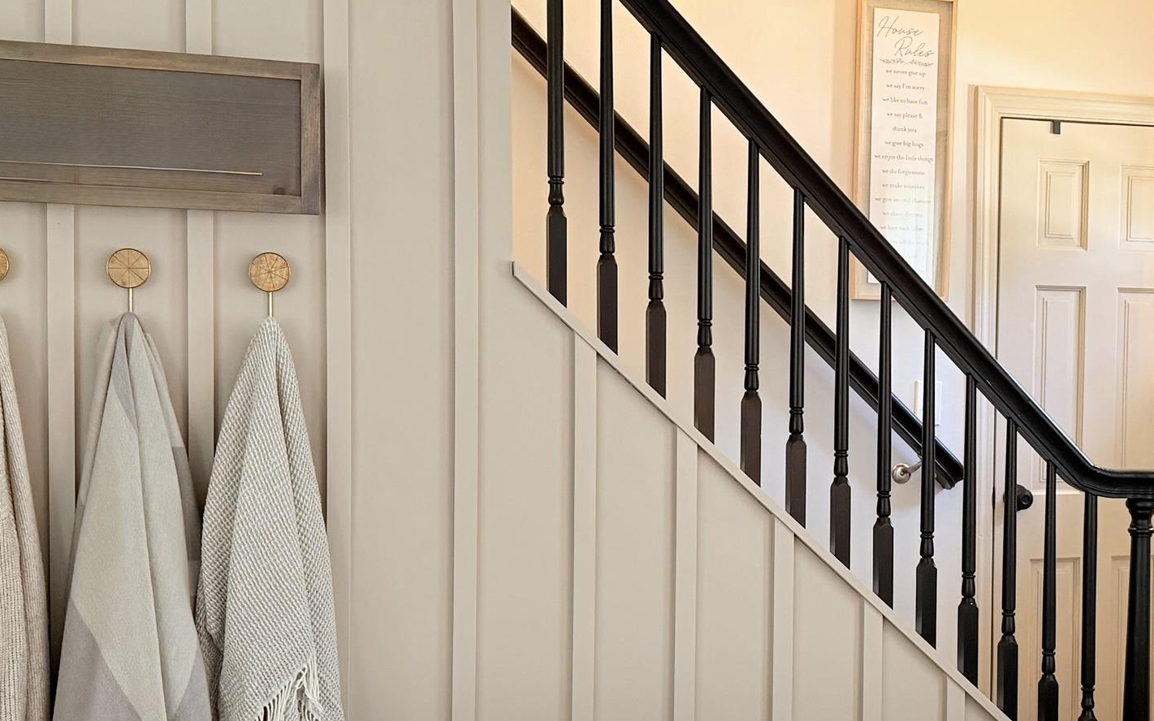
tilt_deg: -2.5
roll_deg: -0.3
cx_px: 885
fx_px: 1730
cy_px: 412
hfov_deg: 35.9
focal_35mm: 55
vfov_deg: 23.5
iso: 200
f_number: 1.78
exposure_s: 1/60
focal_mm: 6.76
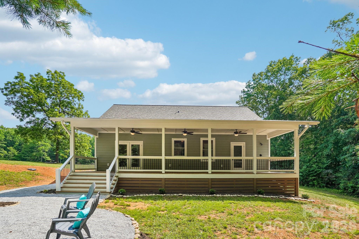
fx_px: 150
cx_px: 180
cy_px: 120
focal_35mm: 15
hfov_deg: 100.4
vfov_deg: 77.3
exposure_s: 1/160
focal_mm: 10
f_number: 8
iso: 100
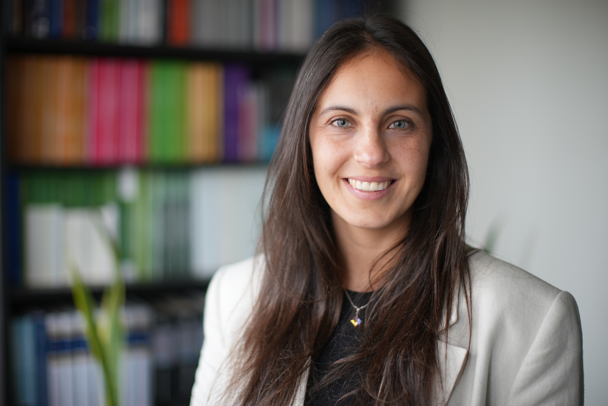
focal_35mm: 50
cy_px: 203
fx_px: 845
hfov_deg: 39.6
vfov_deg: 27.0
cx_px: 304
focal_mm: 50
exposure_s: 1/160
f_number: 1.4
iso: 160
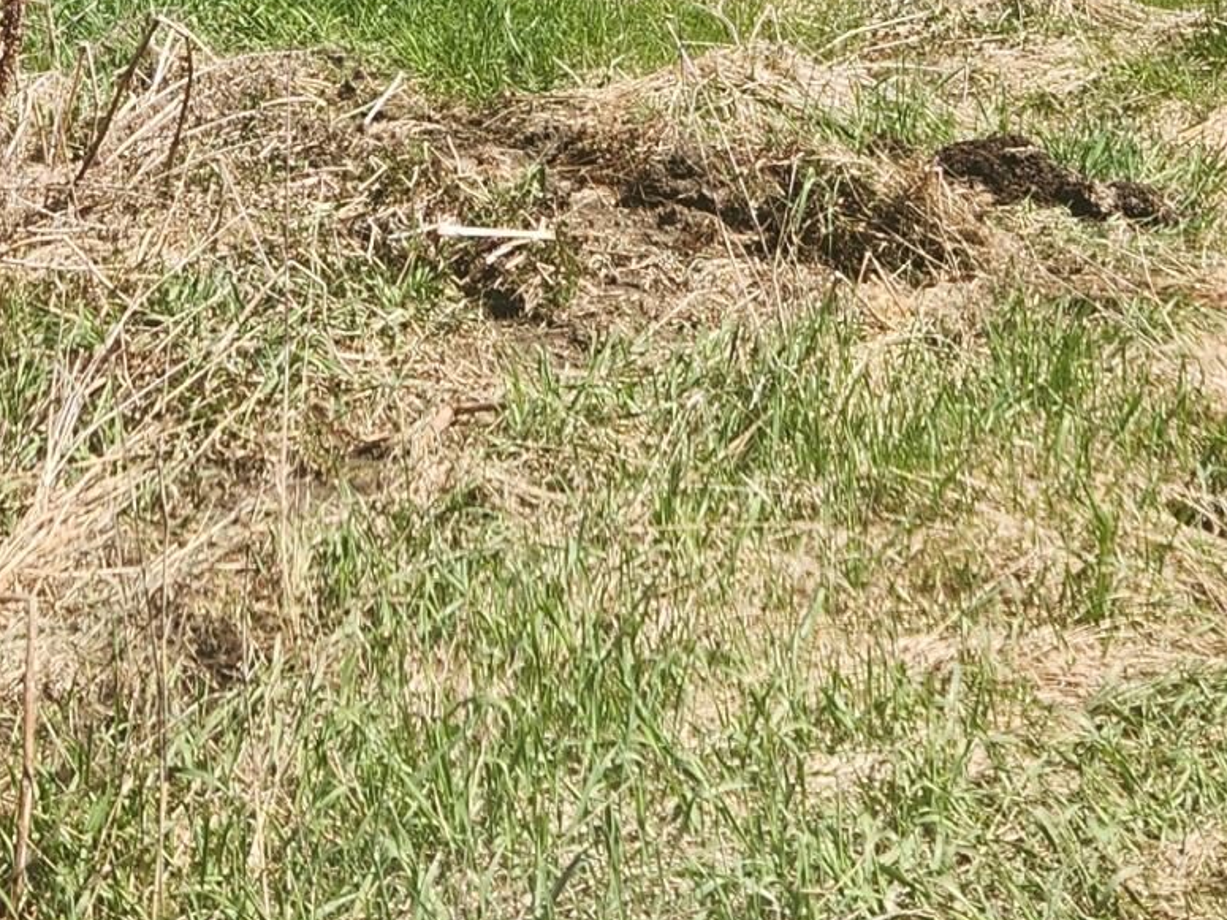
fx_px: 3154
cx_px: 663
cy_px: -747
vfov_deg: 14.5
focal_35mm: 89
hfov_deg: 22.0
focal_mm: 5.4
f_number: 1.8
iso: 20
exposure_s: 1/989
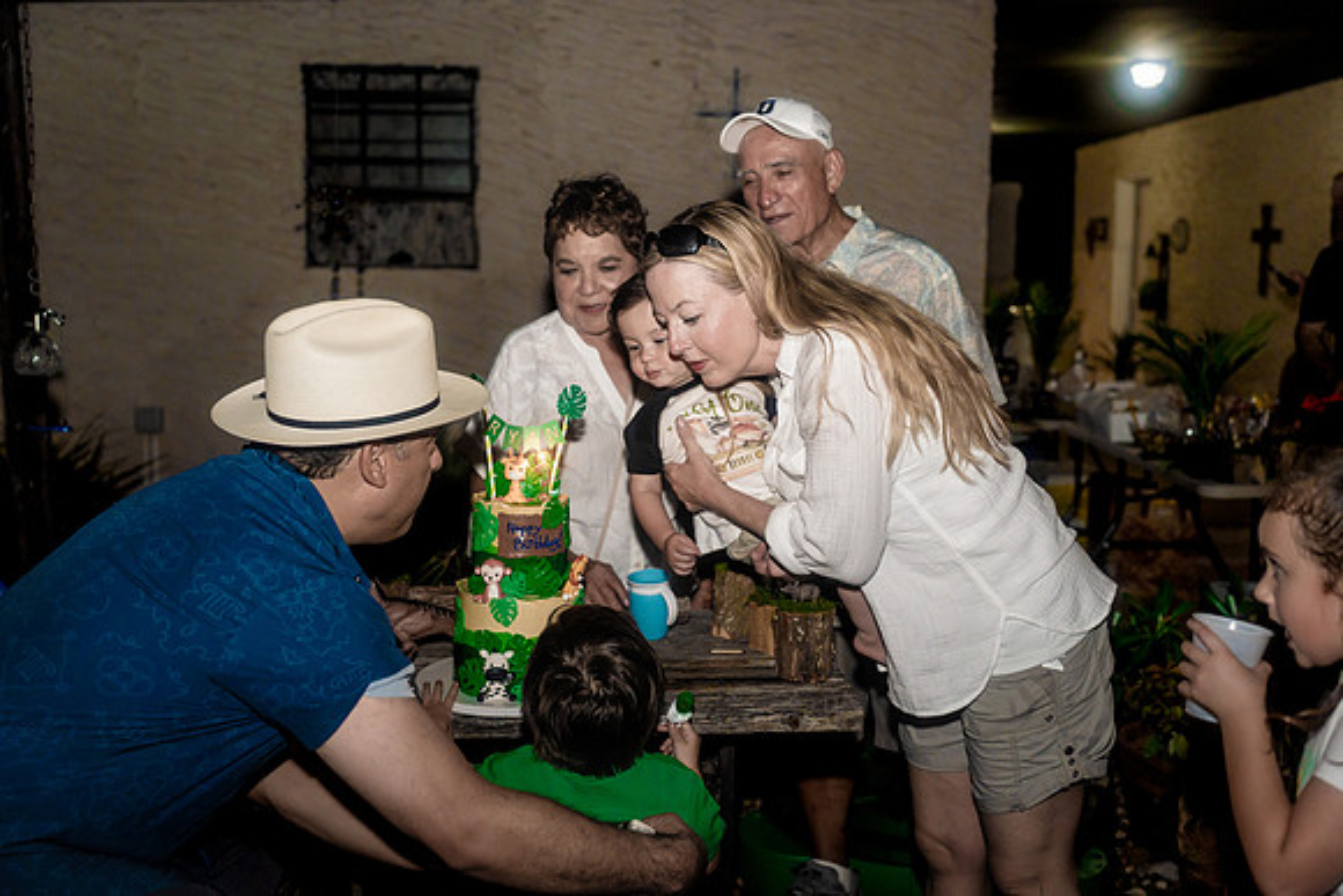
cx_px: 672
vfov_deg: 33.4
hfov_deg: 48.4
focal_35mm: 40
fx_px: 1493
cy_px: 448
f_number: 3.2
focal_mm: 40
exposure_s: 1/200
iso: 2000
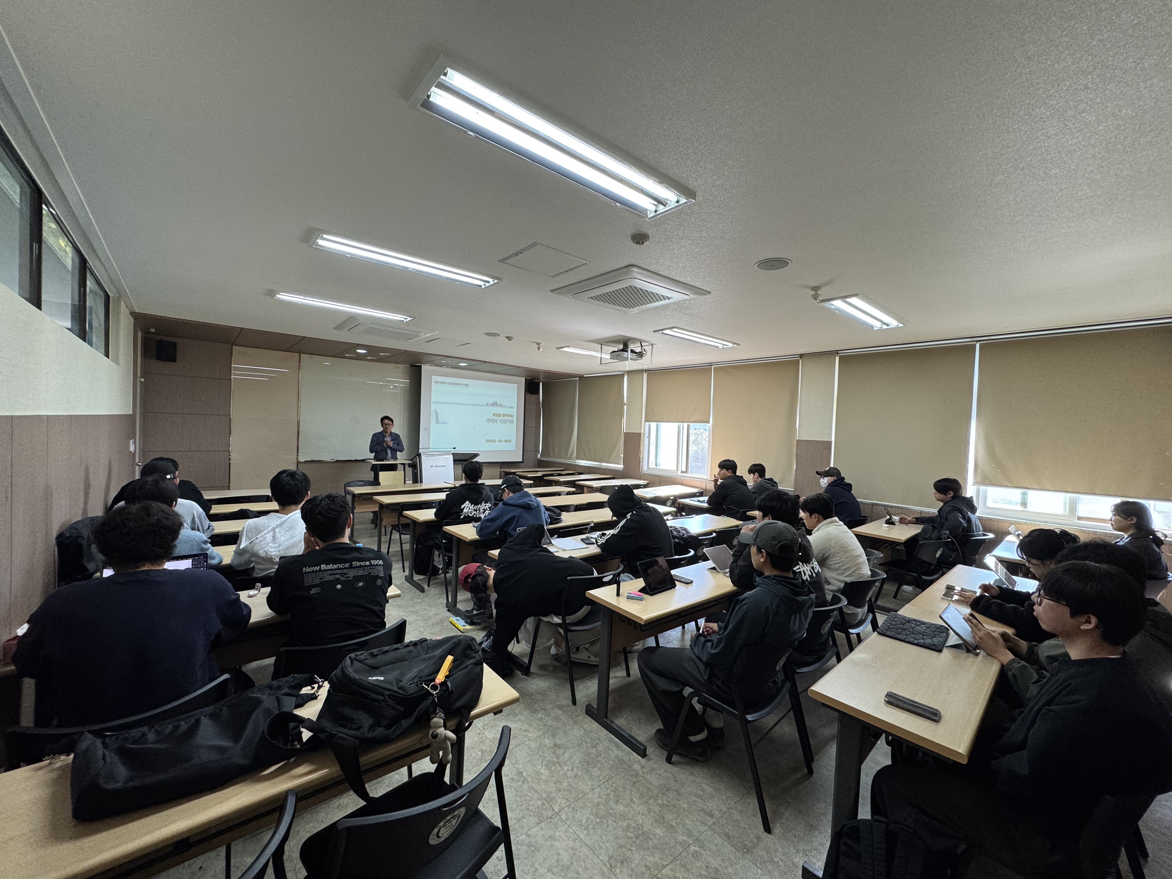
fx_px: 474
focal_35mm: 14
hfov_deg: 102.1
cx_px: 586
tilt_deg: -0.4
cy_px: 440
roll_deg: -1.4
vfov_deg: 85.7
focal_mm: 2.22
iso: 160
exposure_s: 1/120
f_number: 2.2
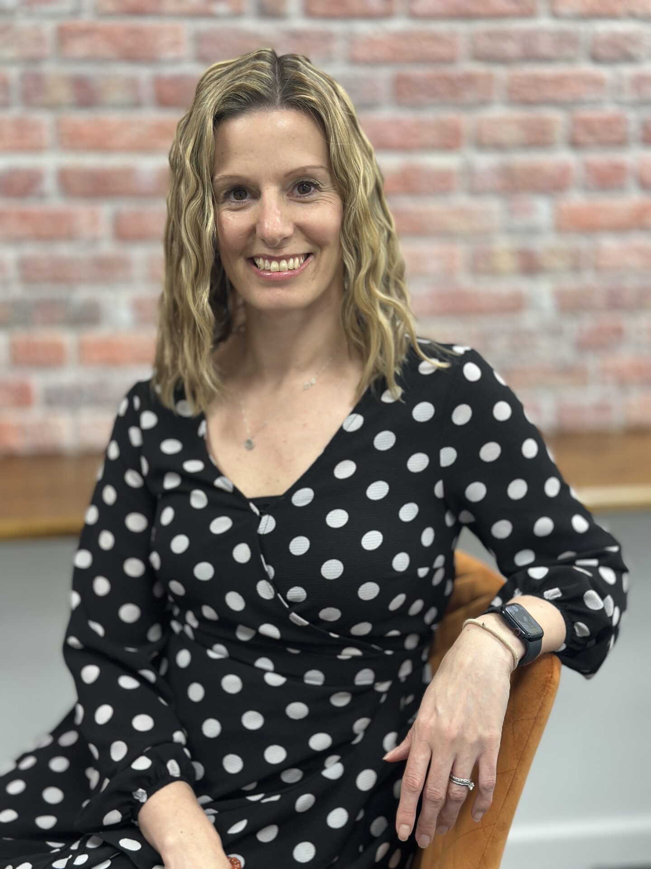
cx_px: 326
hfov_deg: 30.3
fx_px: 1204
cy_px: 434
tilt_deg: -13.1
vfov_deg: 39.7
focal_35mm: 48
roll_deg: +0.2
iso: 125
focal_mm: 6.86
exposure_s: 1/68
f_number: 1.78
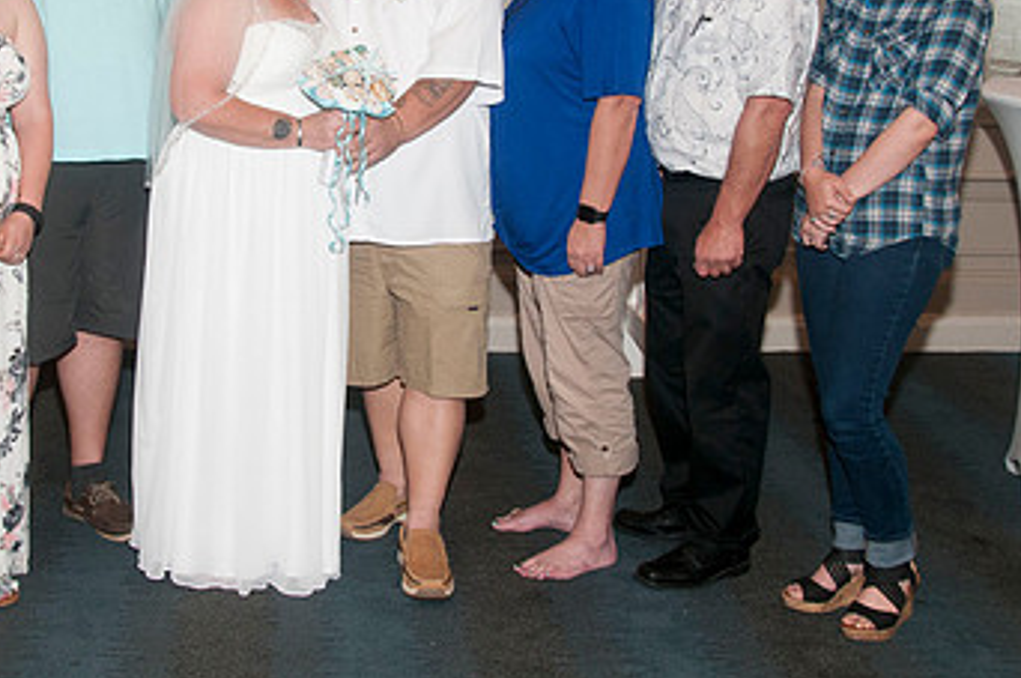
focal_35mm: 56
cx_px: 364
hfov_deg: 35.4
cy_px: 124
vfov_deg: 23.7
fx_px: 1586
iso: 400
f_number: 5.6
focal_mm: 22
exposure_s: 1/60
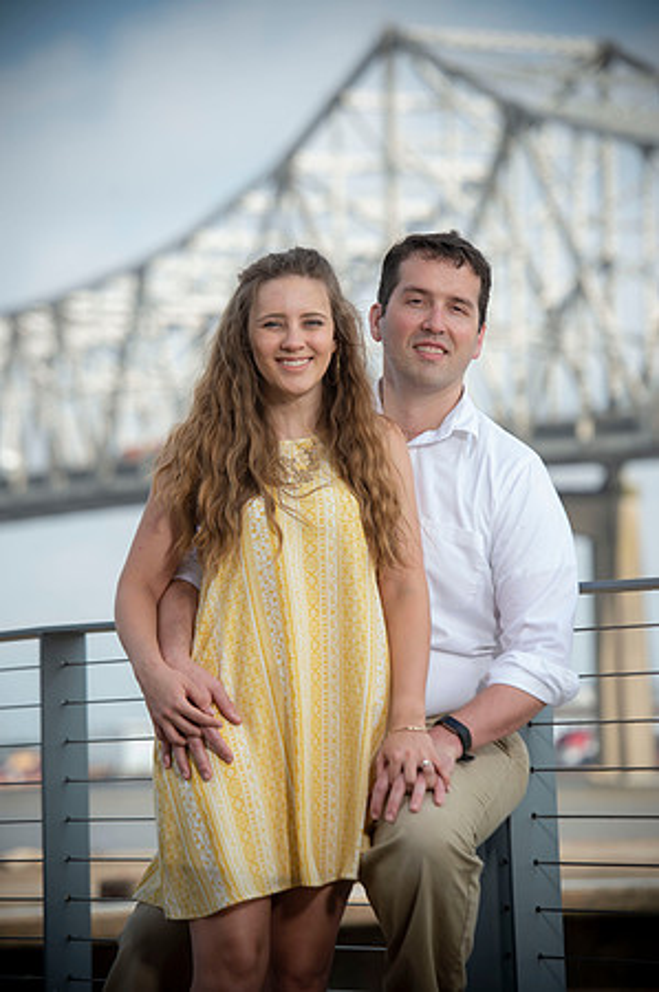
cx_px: 330
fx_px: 4403
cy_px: 496
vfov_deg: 12.9
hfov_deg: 8.6
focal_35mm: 160
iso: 50
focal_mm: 160
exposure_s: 1/200
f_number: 5.6
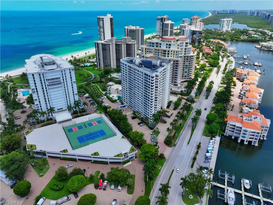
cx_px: 136
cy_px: 102
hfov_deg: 71.6
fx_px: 189
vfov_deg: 56.8
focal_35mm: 24
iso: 100
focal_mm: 12.29
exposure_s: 1/100
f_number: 11
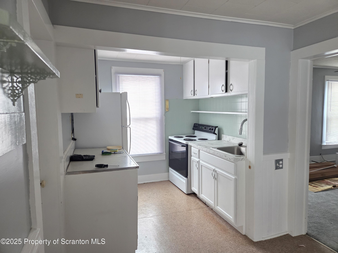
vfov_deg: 58.9
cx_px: 169
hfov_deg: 73.9
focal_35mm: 23
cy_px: 126
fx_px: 225
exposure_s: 1/40
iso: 400
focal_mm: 5.4
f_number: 1.8
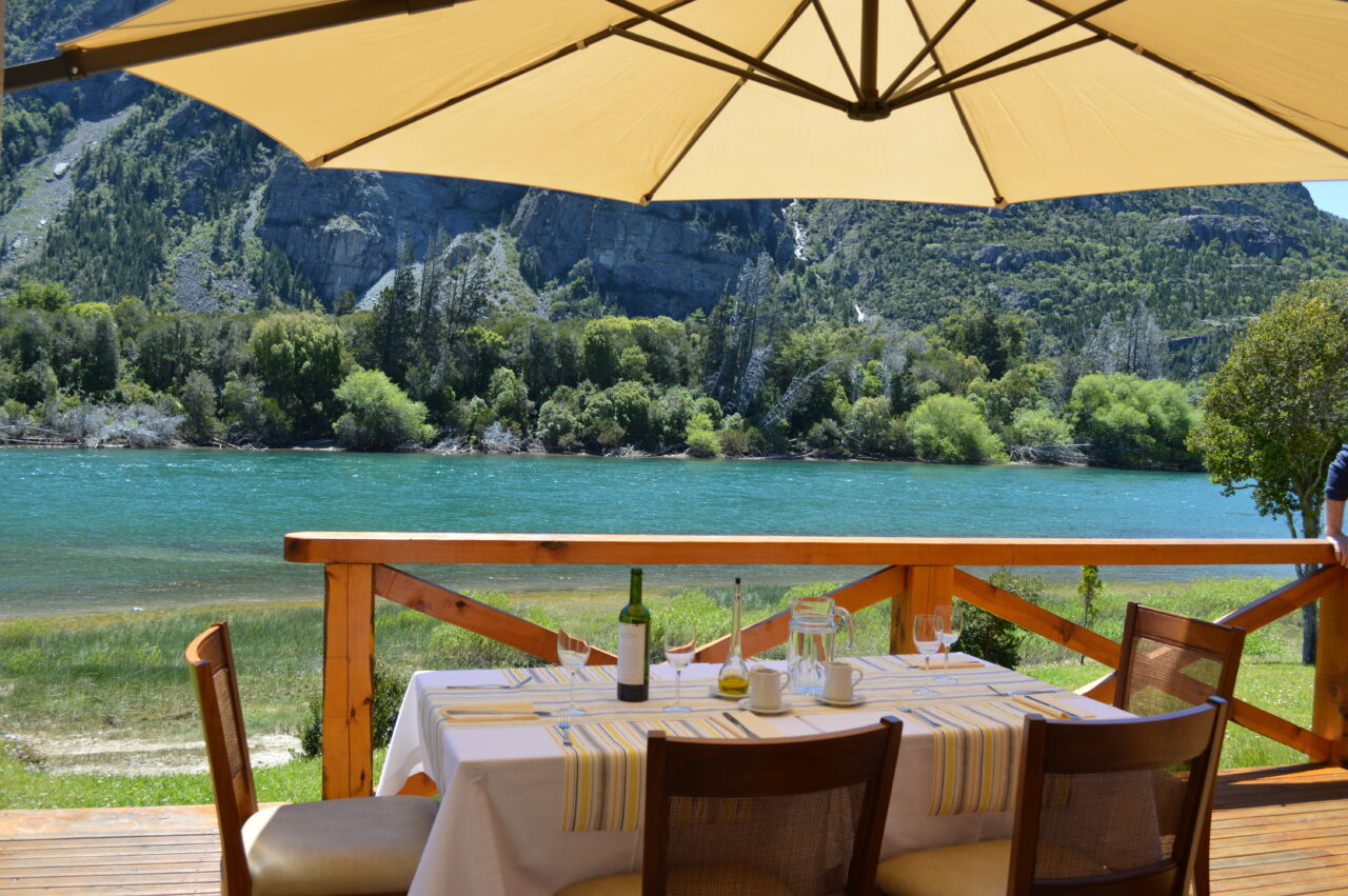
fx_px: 1235
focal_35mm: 33
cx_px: 674
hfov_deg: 57.3
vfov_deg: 39.9
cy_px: 448
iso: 100
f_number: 7.1
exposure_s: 1/200
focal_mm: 22
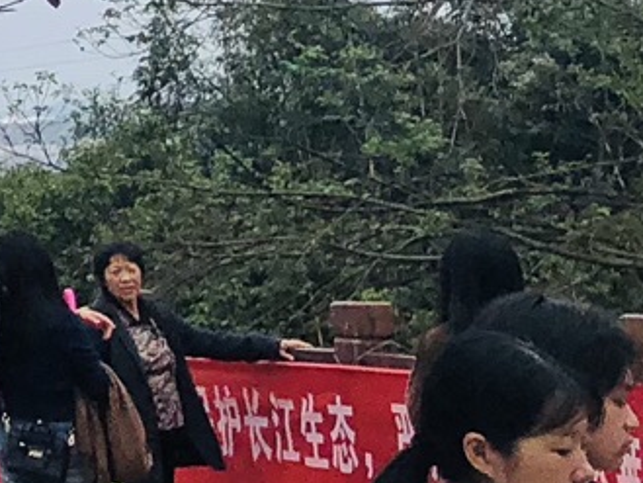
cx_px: -1155
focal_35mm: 170
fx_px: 3159
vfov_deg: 8.1
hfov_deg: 9.6
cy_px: -626
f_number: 1.8
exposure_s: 1/1171
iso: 20
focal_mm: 3.99
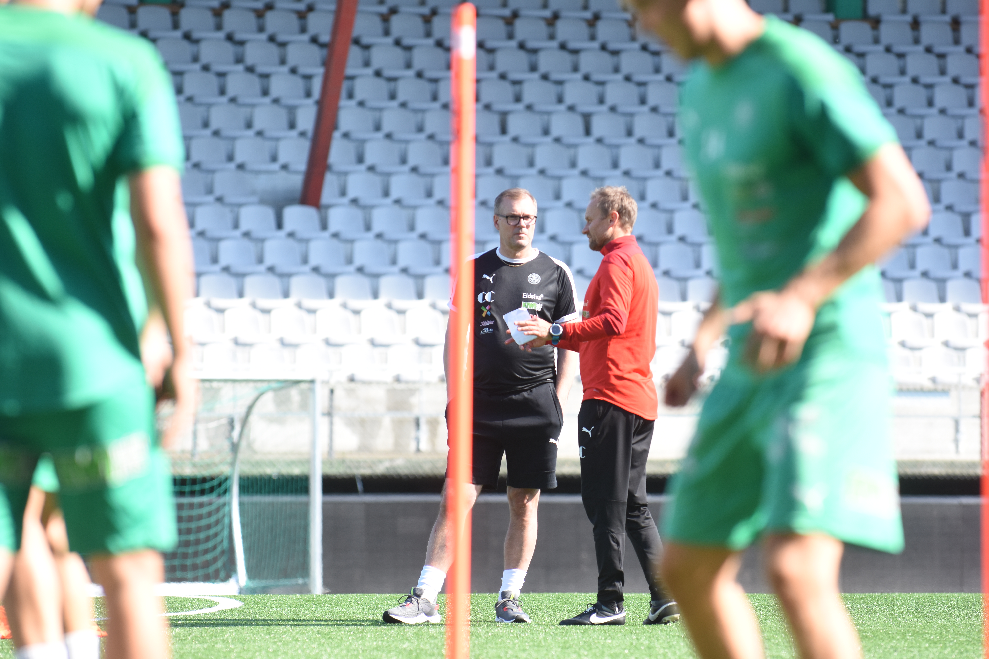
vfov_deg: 4.6
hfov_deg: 6.8
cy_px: 330
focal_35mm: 301
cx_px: 495
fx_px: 8269
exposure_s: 1/640
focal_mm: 200
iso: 320
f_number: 4.5
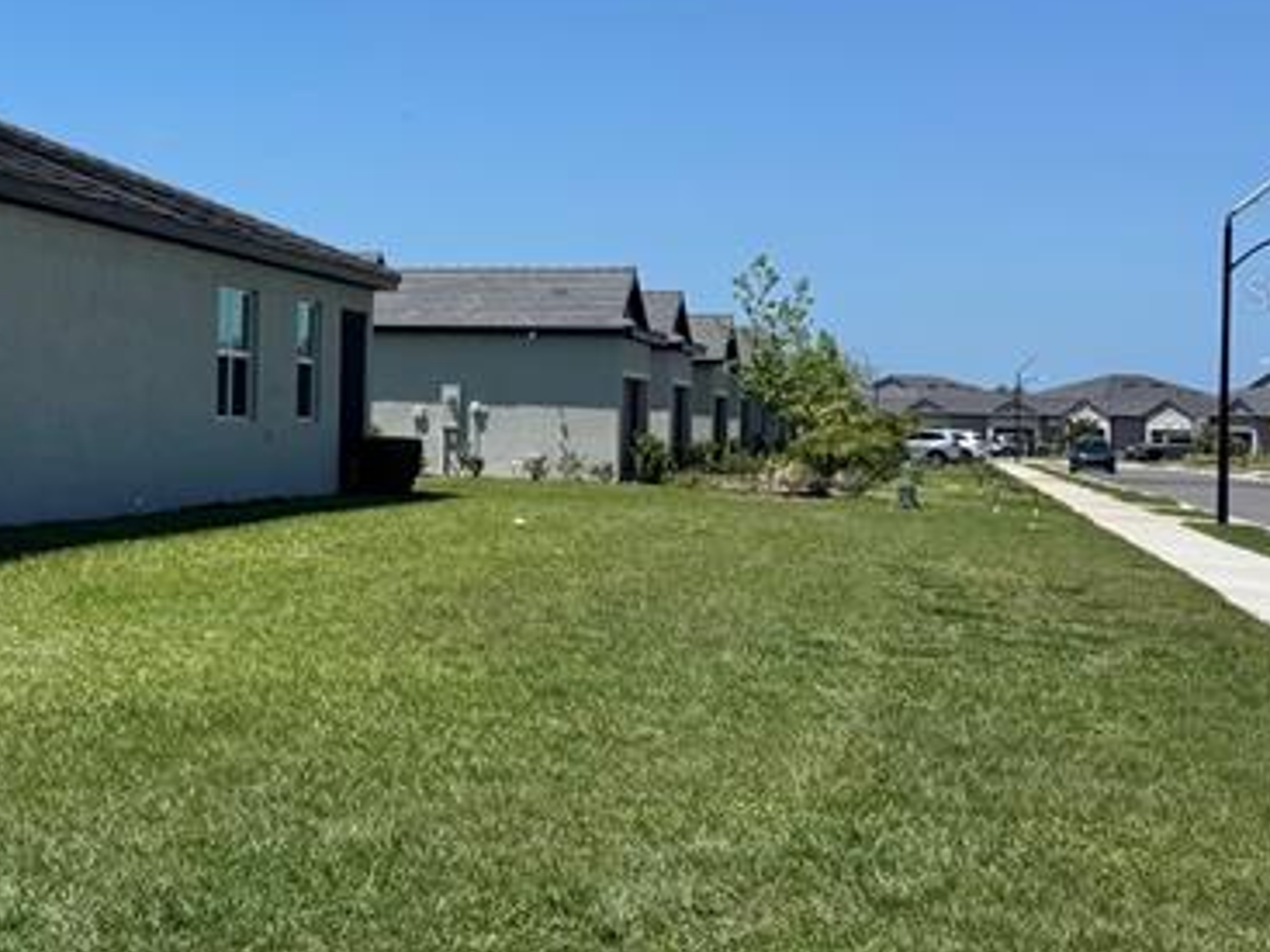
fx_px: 2457
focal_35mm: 67
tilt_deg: +3.5
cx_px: -318
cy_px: 291
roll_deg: -1.5
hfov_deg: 25.5
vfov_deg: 21.8
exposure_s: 1/5348
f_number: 1.78
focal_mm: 6.76
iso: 80
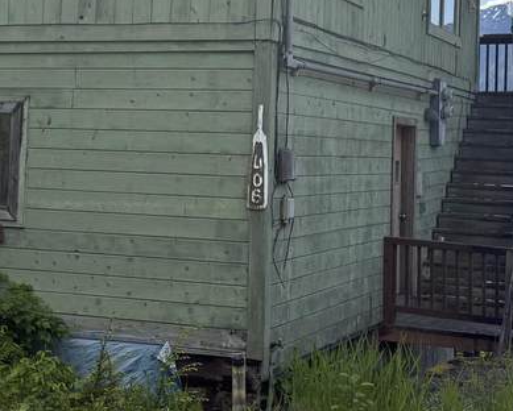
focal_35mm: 77
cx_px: 210
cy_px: 97
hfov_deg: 24.7
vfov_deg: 19.8
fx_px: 1170
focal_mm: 6.76
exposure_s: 1/4673
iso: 100
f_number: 1.78
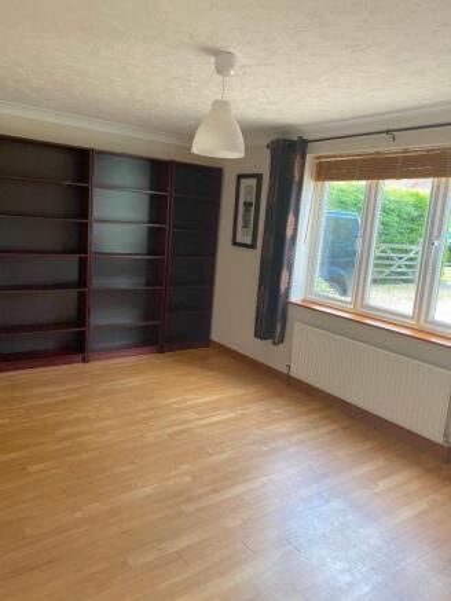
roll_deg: -4.3
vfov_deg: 67.3
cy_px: 300
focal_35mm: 26
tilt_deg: -9.9
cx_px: 226
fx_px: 451
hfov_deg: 53.1
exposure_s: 1/83
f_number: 1.8
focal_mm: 4.25
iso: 125
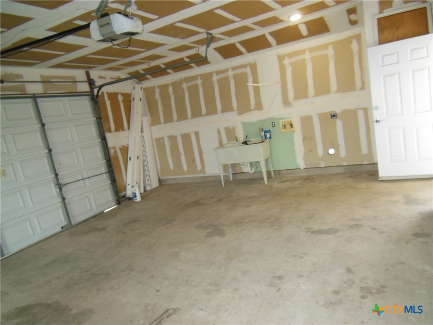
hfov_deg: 69.4
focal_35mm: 25
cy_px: 162
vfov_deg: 54.9
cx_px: 216
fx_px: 313
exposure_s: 1/25
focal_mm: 4.5
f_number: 3.5
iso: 640
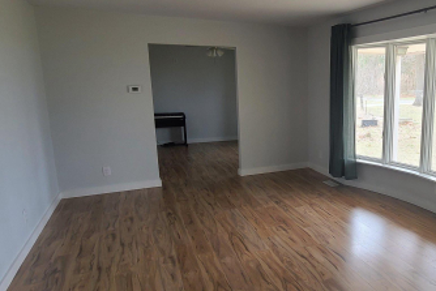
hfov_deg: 62.9
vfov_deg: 48.0
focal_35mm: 27
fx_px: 327
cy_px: 150
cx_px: 335
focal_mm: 2.2
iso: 100
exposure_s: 1/120
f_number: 2.2
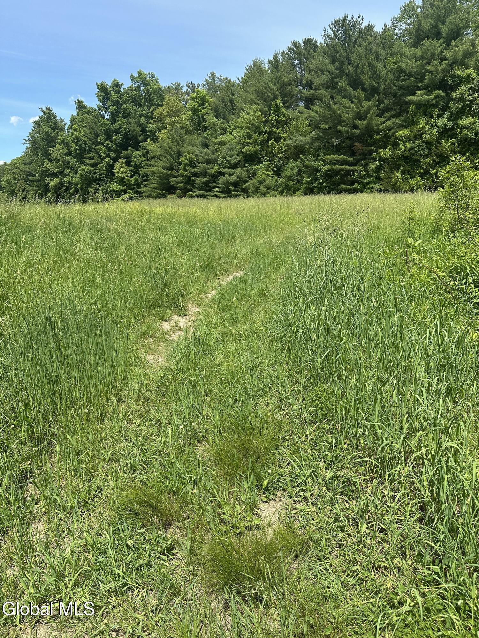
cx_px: 240
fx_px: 443
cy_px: 319
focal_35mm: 24
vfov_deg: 71.6
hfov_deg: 56.8
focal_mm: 6.86
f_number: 1.78
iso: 80
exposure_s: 1/2732
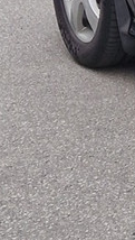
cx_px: 659
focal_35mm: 187
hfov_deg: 5.2
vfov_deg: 10.9
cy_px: -156
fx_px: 1185
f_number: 1.8
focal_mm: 5.4
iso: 80
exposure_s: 1/180
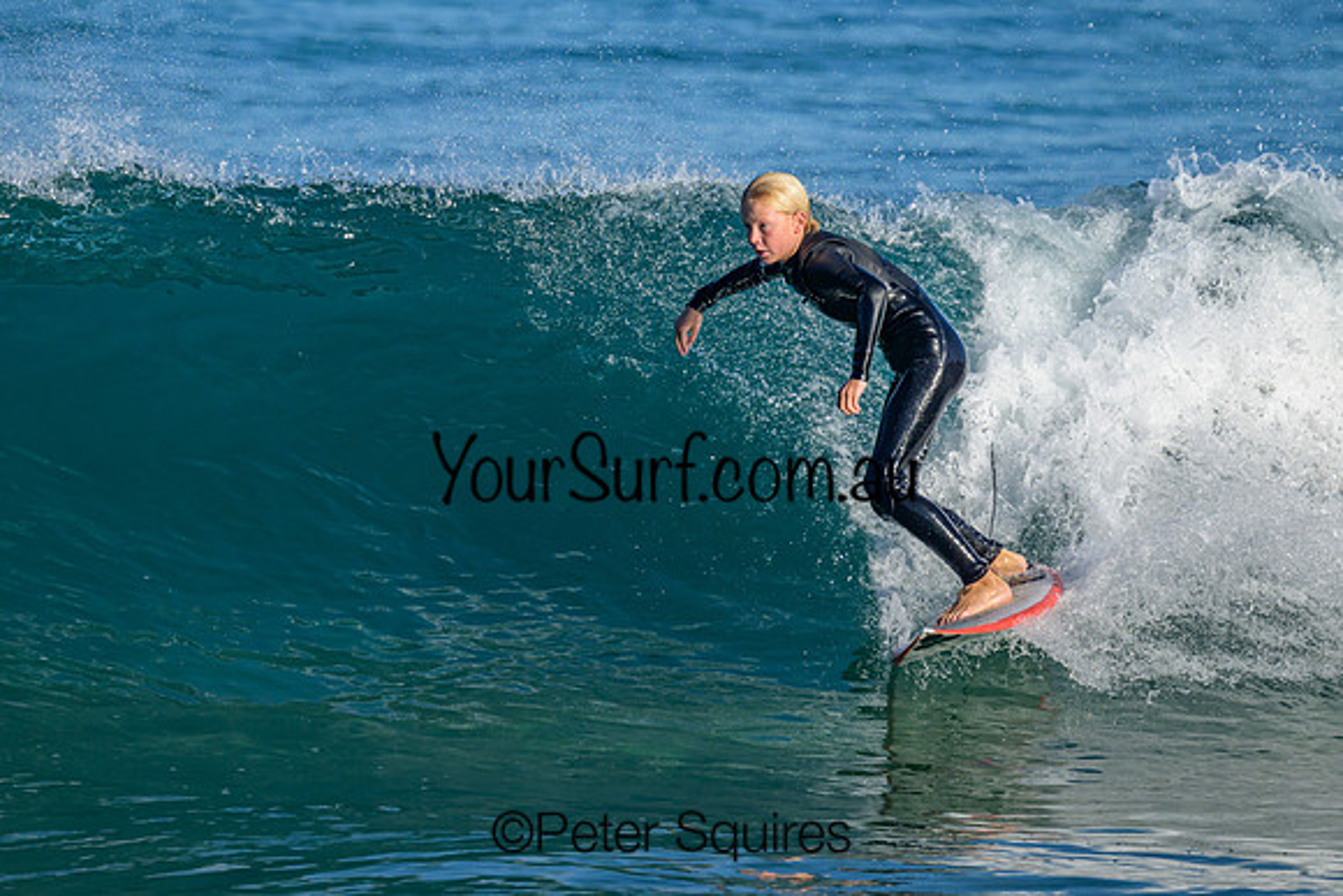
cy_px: 369
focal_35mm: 1099
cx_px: 587
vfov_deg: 1.3
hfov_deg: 1.9
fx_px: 40996
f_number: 8
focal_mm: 800
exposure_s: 1/2000
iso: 500
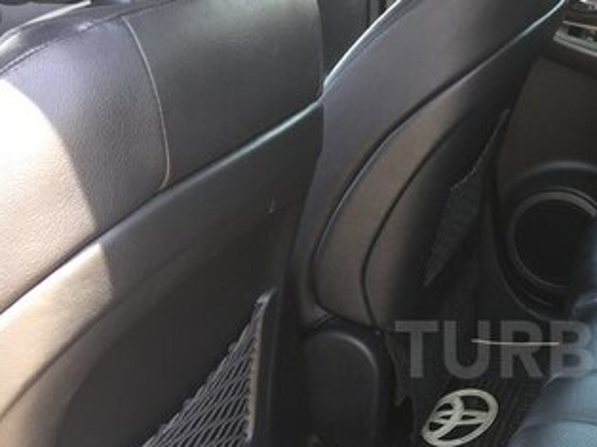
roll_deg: +2.8
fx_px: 1051
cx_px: 589
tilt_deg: -28.9
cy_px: 349
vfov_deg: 23.7
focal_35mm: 61
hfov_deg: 29.7
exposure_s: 1/50
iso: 32
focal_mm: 4.15
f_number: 2.2
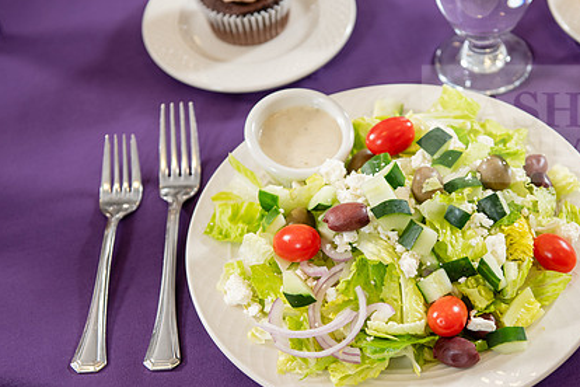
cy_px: 235
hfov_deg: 26.2
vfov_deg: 17.7
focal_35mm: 77
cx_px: 380
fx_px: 1240
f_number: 3.5
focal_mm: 55
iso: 400
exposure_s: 1/160
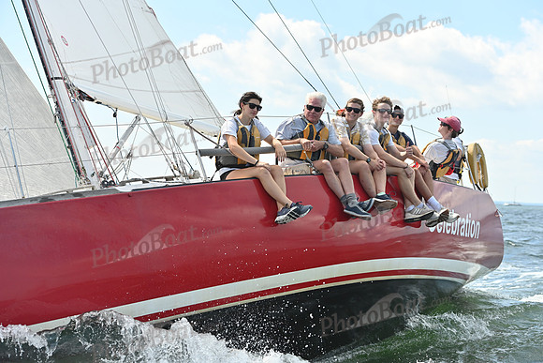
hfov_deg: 24.8
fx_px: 1237
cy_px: 182
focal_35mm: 82
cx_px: 272
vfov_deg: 16.7
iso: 250
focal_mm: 82
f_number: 5
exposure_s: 1/1250
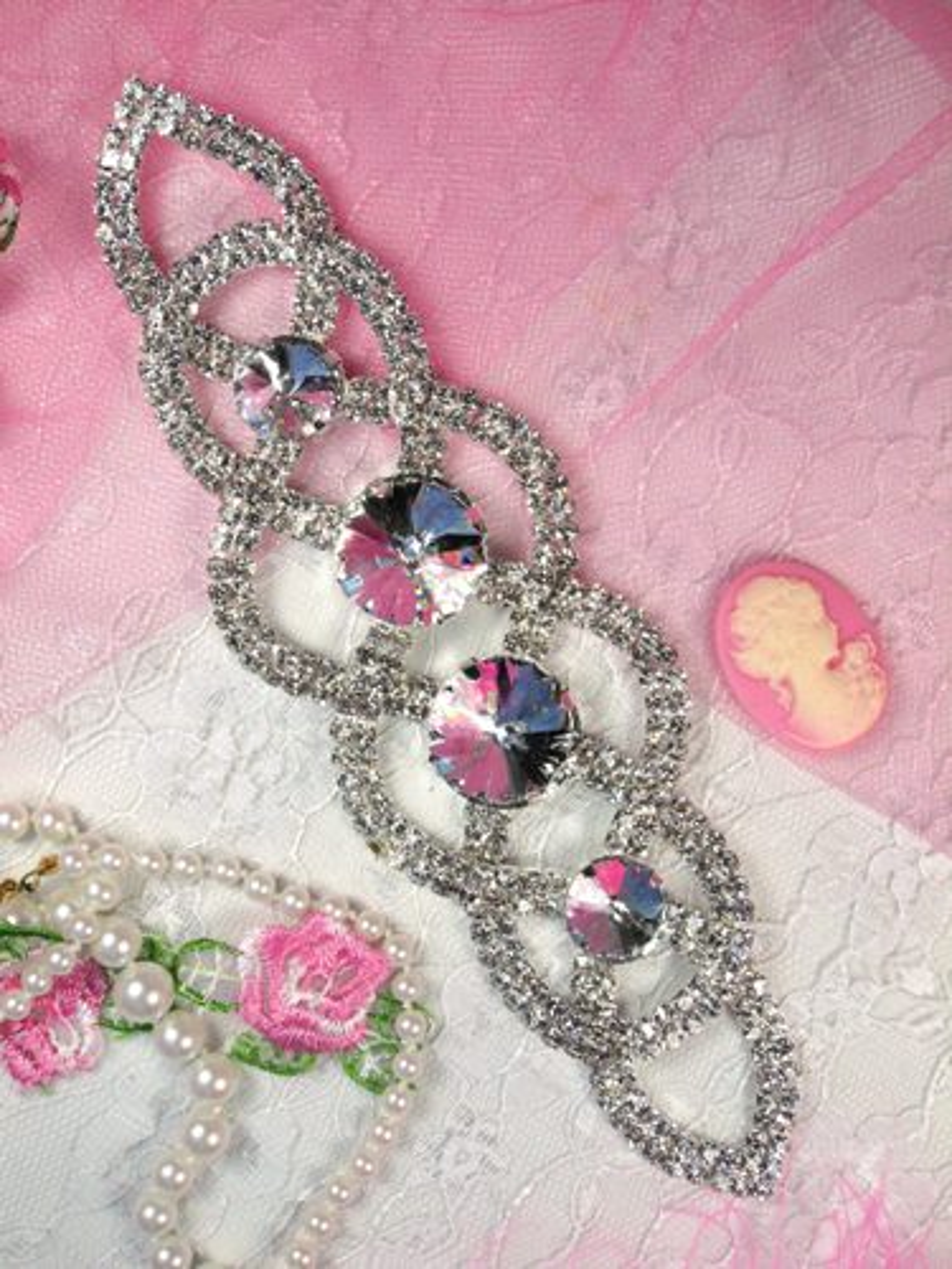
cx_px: 476
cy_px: 634
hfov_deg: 31.5
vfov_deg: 41.2
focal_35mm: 46
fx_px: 1687
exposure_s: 1/350
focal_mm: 8.3
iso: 80
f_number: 4.7
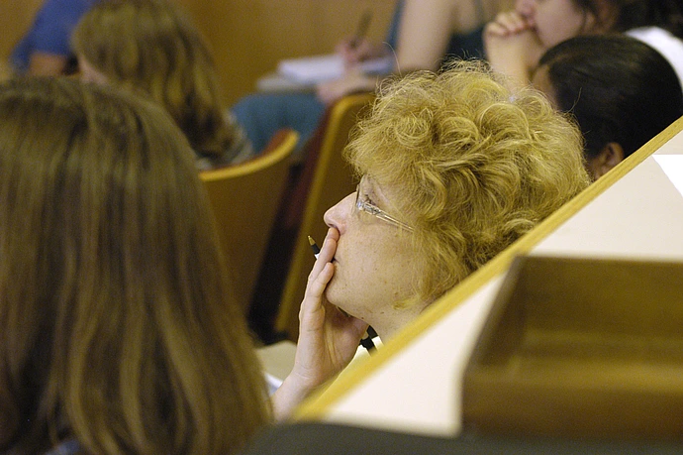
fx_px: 1991
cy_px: 228
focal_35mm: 105
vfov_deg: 13.0
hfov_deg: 19.5
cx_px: 342
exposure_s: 1/40
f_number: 3.2
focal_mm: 70
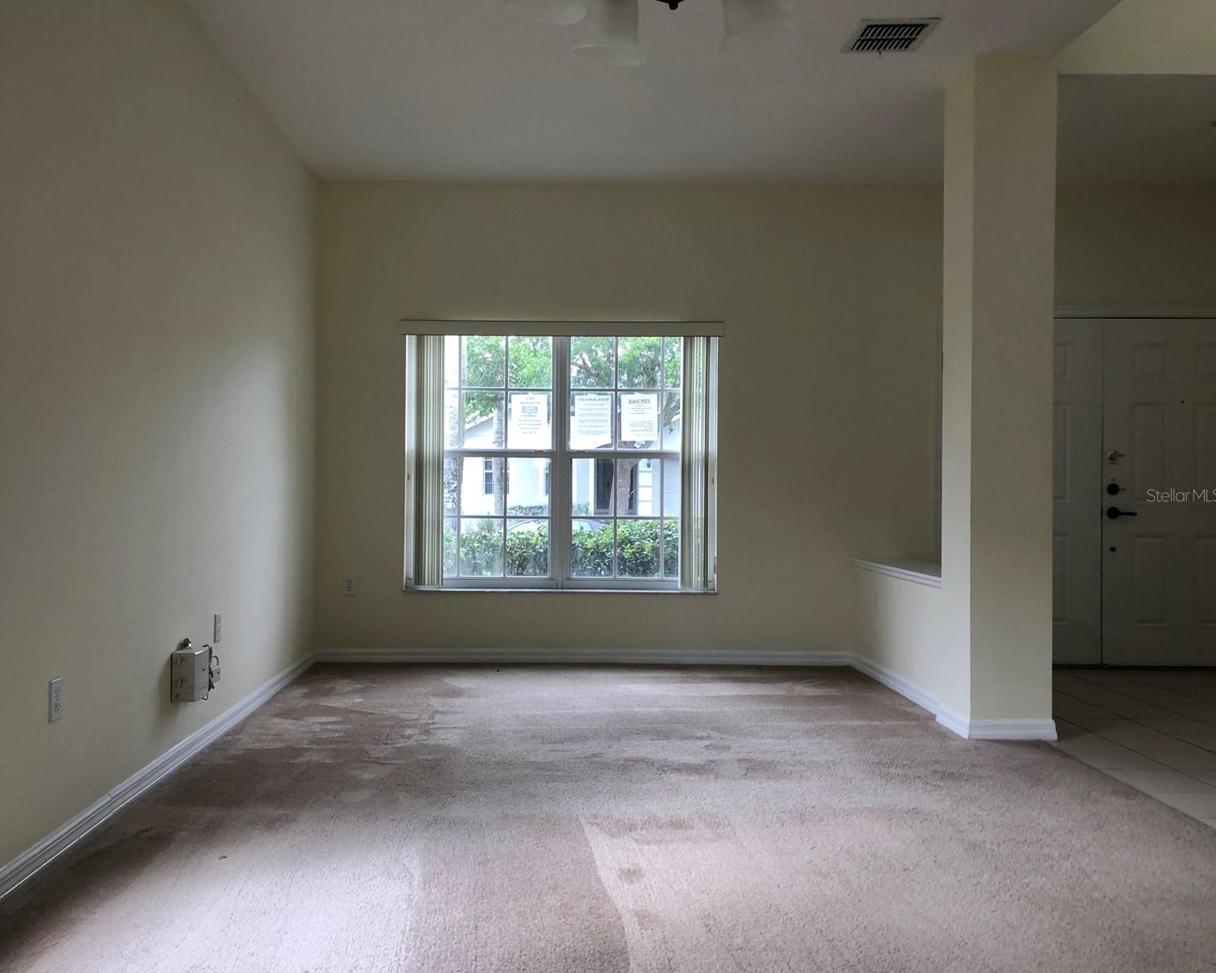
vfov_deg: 48.5
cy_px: 495
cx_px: 558
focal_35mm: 30
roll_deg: +0.3
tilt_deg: -3.1
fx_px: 1080
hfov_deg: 58.7
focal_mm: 3.99
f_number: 1.8
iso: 25
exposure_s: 1/40
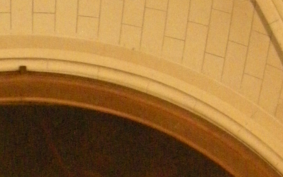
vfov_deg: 5.8
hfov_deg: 9.7
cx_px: 65
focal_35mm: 216
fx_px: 1666
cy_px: 470
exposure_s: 1/7.7
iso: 800
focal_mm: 7.9
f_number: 3.2
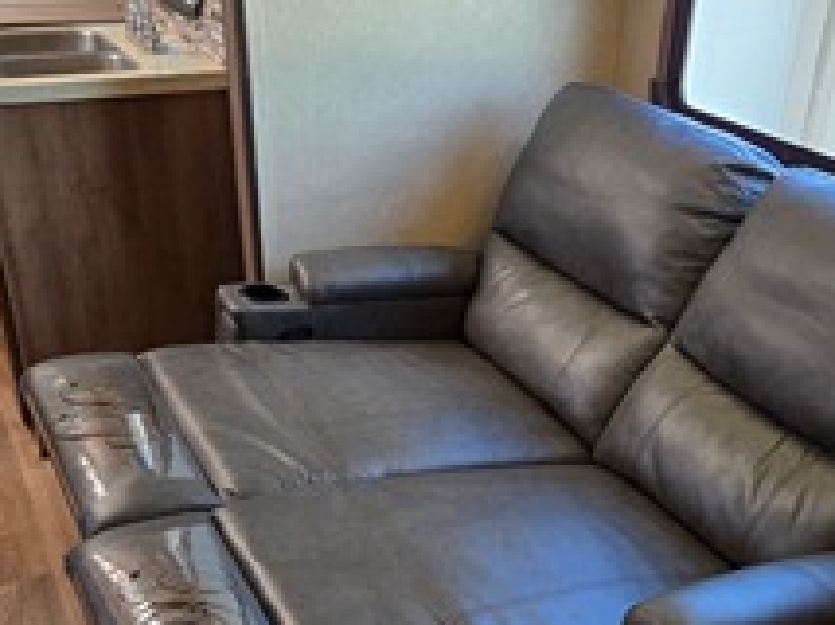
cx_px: 460
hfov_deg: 43.8
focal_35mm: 43
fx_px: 1036
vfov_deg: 33.2
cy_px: 430
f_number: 1.8
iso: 320
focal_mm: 5.4
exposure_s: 1/120
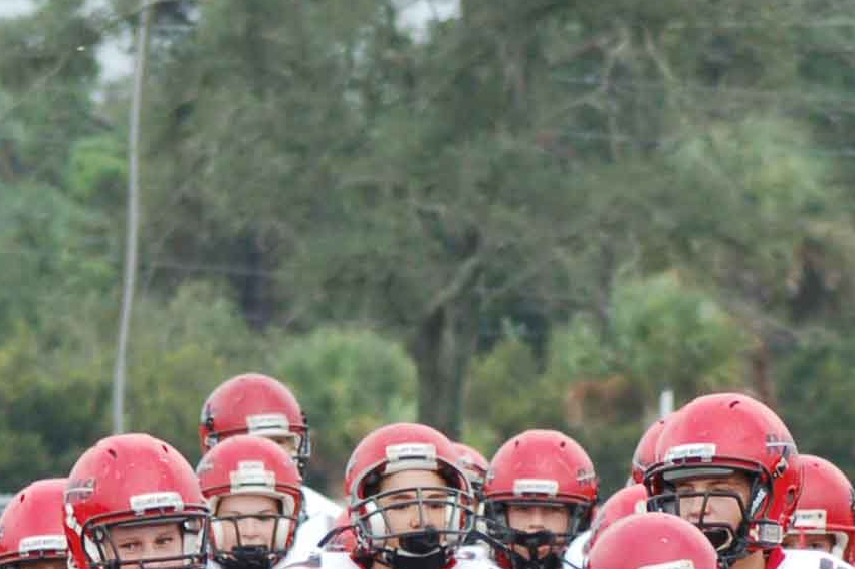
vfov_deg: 2.3
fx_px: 14096
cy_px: 921
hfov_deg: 3.5
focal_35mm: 594
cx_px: 101
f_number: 5
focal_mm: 112
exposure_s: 1/400
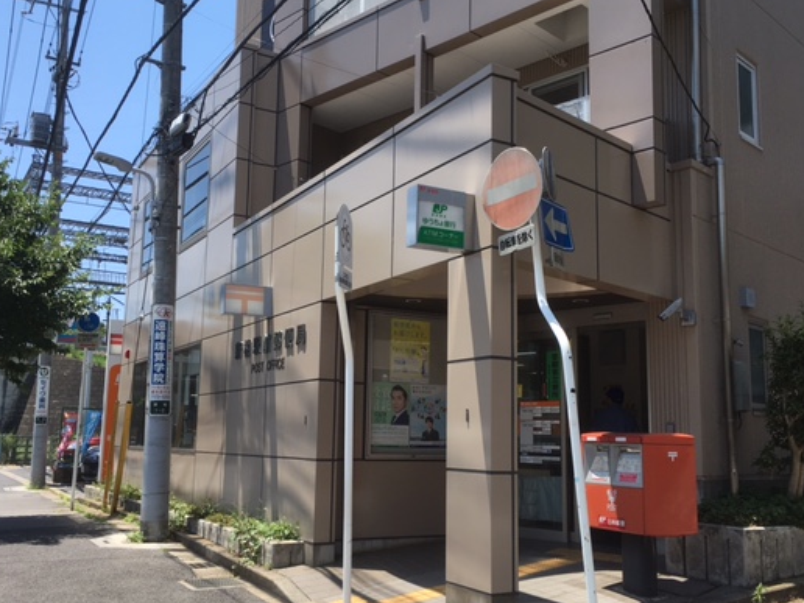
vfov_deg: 39.7
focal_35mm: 36
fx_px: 836
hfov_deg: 51.4
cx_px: 400
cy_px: 310
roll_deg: -2.0
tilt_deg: +7.2
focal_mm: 4.15
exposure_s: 1/950
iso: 25
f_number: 2.2
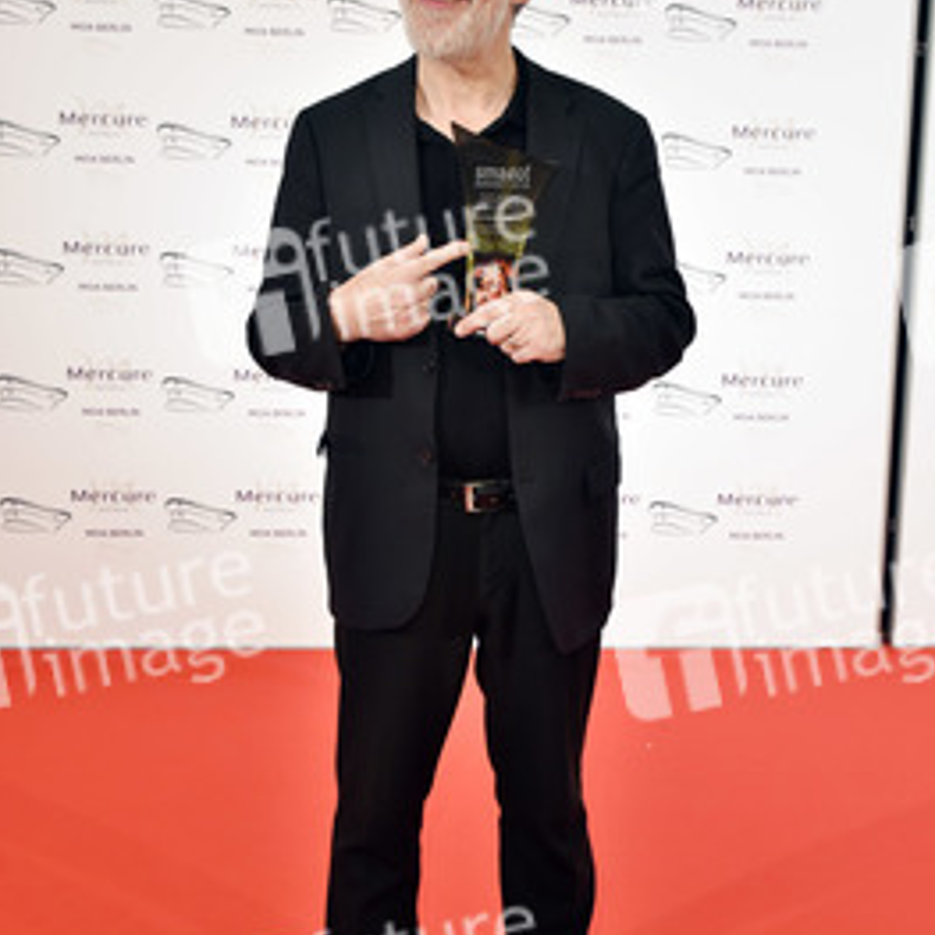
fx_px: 1497
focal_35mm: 49
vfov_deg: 34.7
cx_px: 469
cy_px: 459
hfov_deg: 34.7
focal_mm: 38
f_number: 5.6
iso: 1250
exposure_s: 1/125
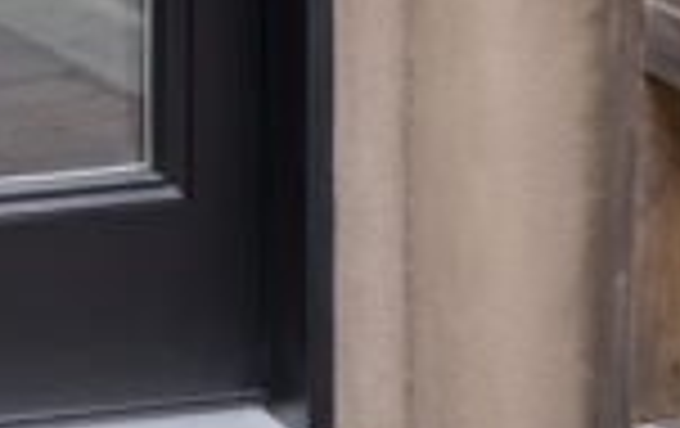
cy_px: -667
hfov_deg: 9.3
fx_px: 4050
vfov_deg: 5.8
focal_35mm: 218
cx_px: -354
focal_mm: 31.6
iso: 250
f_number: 2.8
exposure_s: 1/200
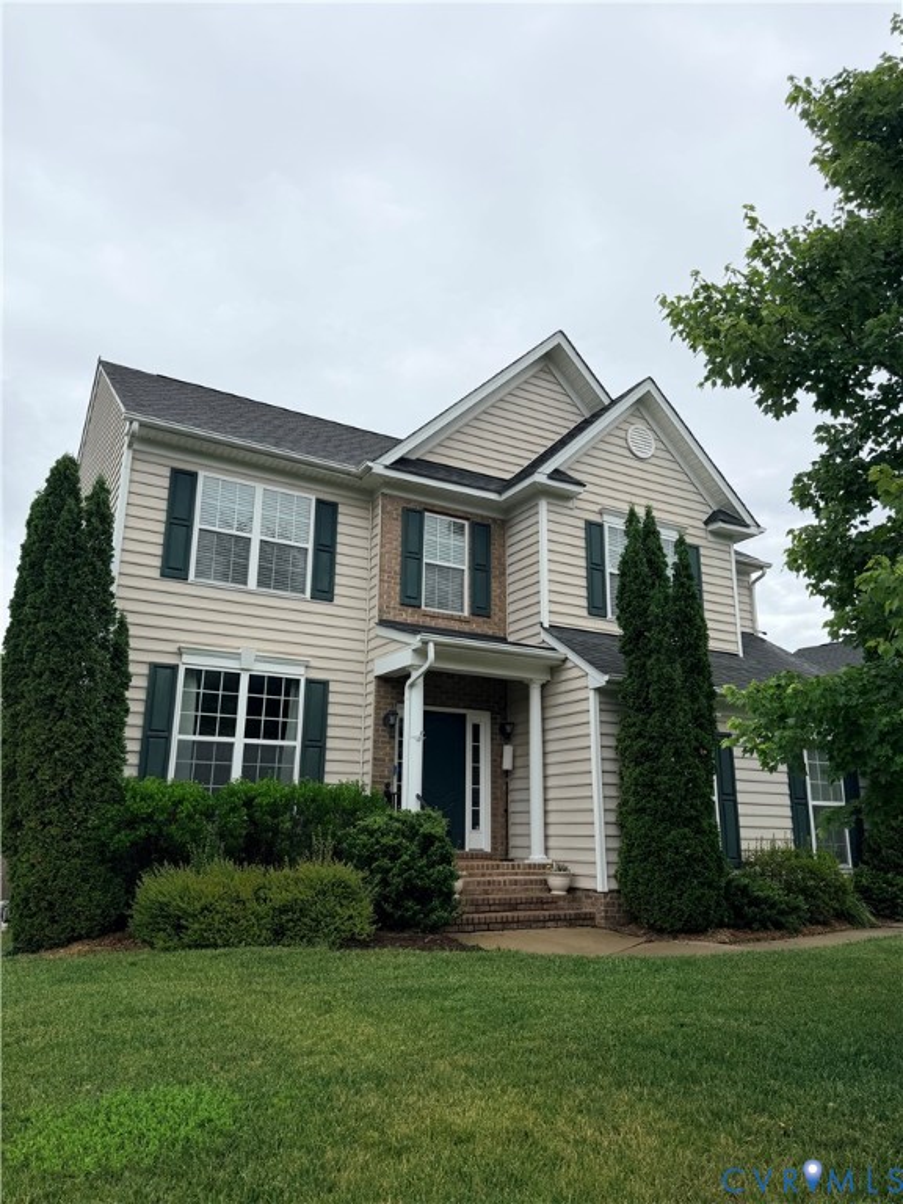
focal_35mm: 24
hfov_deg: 56.8
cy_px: 602
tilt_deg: +15.4
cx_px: 452
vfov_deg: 71.6
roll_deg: -1.3
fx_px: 835
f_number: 1.78
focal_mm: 6.76
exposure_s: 1/3953
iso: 80
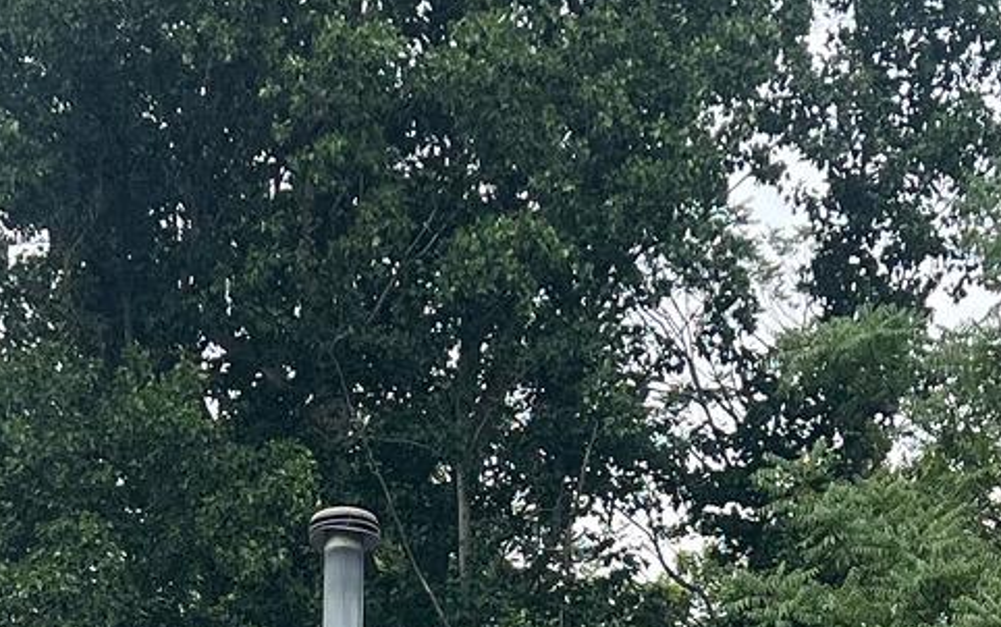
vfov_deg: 10.2
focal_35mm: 117
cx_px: 447
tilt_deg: +6.1
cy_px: 1323
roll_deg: -0.6
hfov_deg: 17.8
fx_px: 3194
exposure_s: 1/1553
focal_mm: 5.7
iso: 50
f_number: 1.5
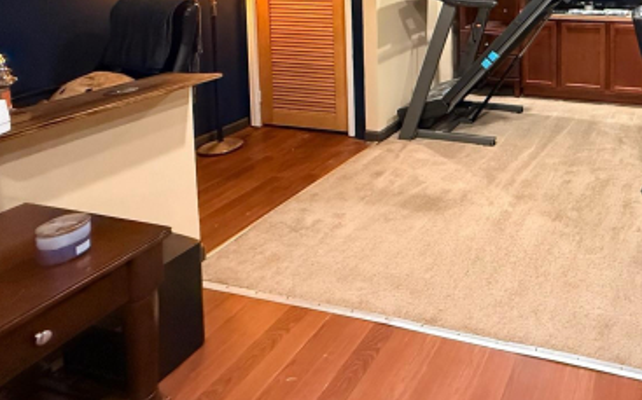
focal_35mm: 27
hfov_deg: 59.8
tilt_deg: -3.4
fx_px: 472
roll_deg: -0.4
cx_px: 559
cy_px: -21
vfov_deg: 39.2
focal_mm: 2.22
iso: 800
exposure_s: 1/60
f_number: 2.2
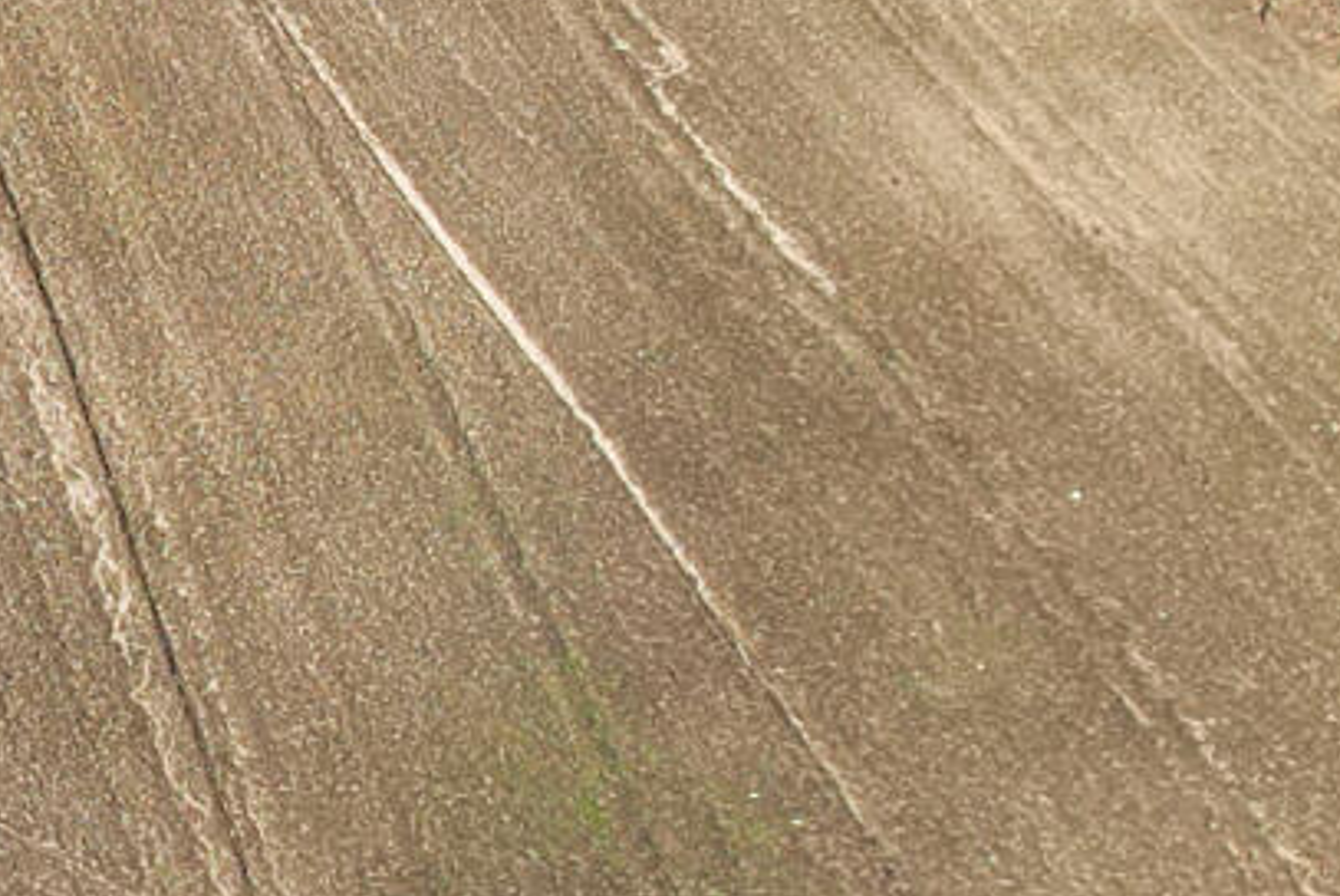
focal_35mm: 162
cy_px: 217
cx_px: -599
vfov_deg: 8.5
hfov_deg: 12.1
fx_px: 6034
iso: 100
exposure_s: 1/80
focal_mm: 8.38
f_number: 2.8
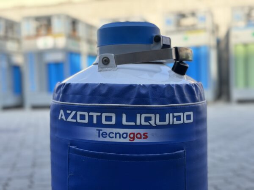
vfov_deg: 30.3
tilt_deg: -2.2
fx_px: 352
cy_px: 95
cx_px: 127
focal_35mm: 48
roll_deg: +1.0
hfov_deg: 39.7
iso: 64
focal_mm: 6.76
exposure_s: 1/747
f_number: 1.78
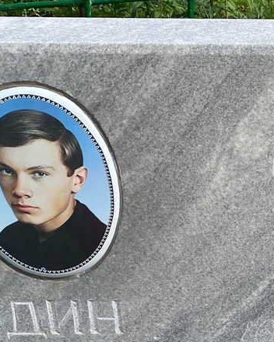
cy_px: 379
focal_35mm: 83
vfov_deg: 21.8
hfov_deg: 18.0
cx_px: 284
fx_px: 841
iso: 32
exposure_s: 1/1701
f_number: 1.8
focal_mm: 4.25
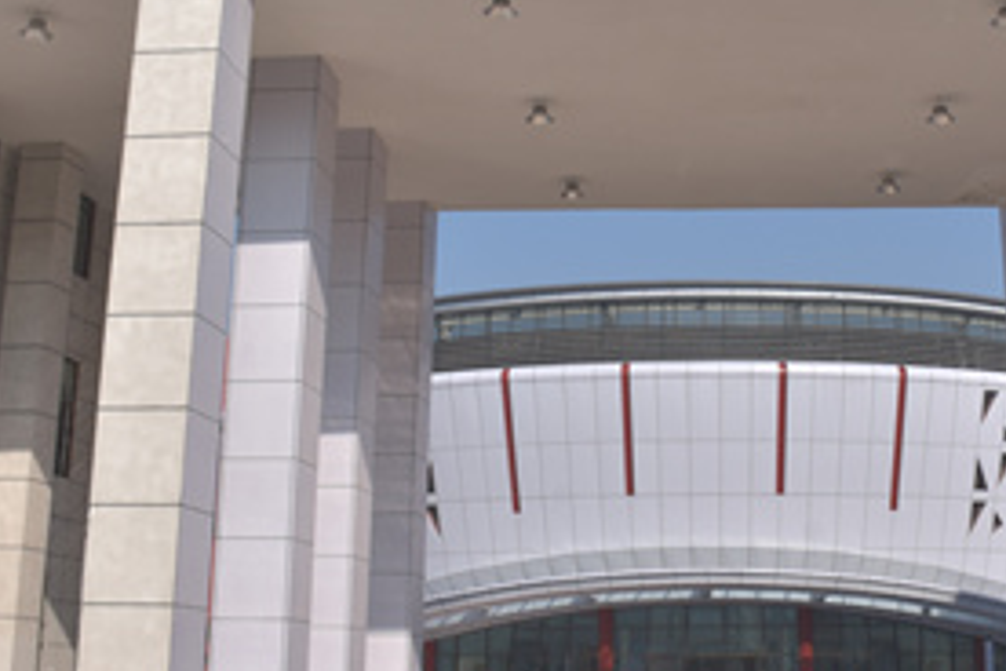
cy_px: 166
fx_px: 1509
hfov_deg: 36.5
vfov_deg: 24.8
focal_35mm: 54
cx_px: 680
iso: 200
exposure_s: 1/400
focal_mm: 18
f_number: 10
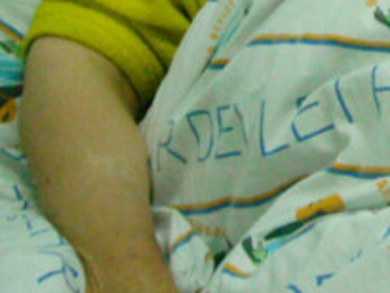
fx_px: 1477
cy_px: -238
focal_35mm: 131
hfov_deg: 14.5
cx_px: 481
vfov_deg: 10.6
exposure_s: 1/47
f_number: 2.8
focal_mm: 5.7
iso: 400
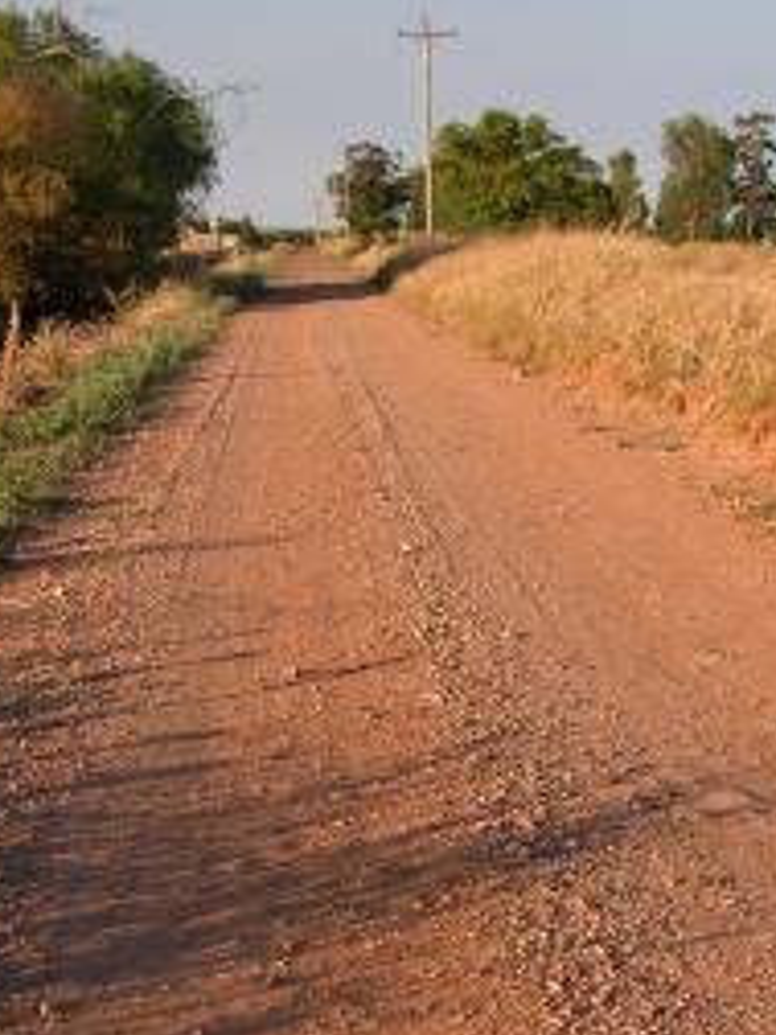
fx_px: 1913
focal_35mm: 64
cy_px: 645
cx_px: 478
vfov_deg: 30.1
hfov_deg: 22.9
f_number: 4.2
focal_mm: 11.6
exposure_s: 1/438
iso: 100
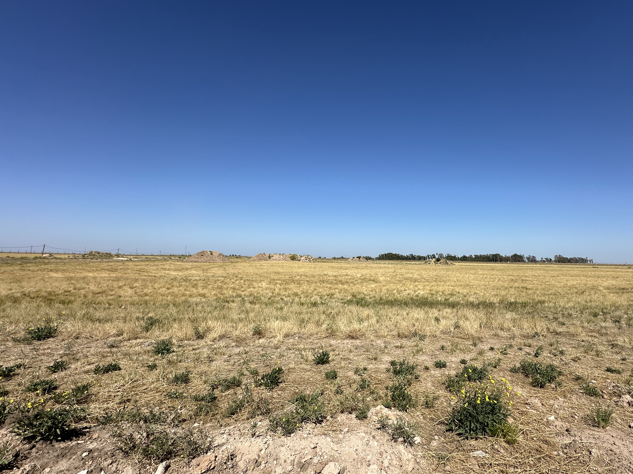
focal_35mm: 17
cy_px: 223
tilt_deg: +7.7
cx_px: 367
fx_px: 311
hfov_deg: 90.3
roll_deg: -1.4
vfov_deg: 74.7
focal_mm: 2.22
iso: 50
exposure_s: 1/3861
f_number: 2.2
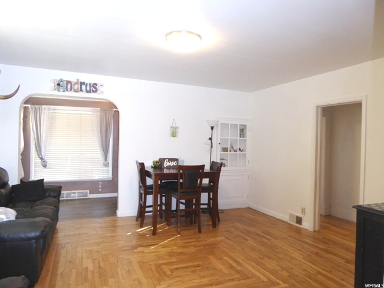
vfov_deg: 56.8
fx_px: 266
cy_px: 144
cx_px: 192
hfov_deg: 71.6
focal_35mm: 24
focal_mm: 4.3
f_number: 3.3
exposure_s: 1/60
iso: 500
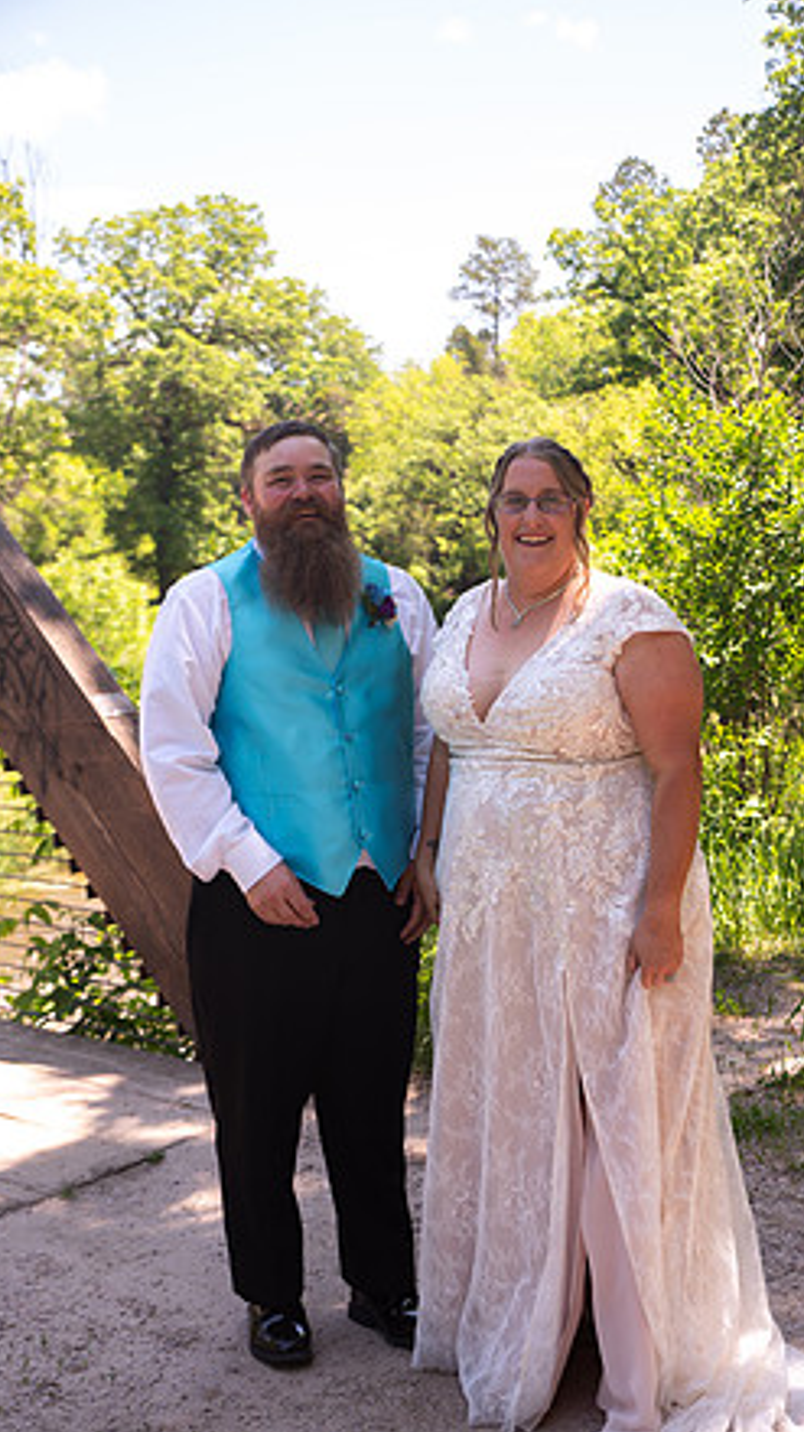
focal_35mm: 45
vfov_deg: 45.5
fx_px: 1708
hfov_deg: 26.4
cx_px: 472
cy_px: 706
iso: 31
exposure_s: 1/125
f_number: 3.5
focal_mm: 42
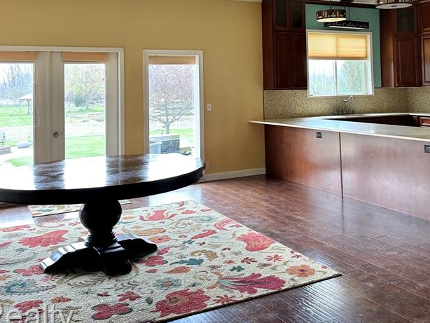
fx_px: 497
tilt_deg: +1.3
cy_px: 70
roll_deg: +1.4
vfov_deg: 35.0
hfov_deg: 46.5
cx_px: 263
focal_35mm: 40
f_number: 1.78
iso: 125
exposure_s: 1/121
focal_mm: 6.86
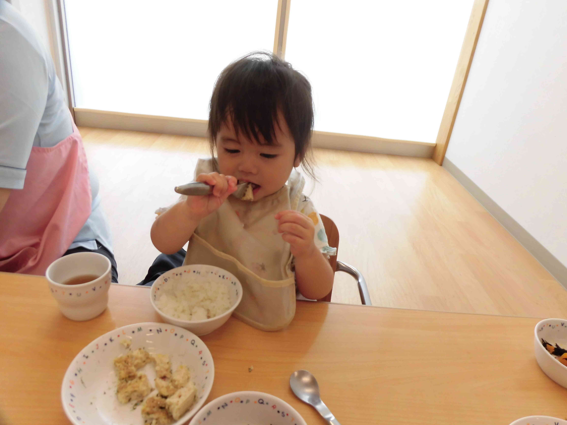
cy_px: 212
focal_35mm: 24
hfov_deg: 71.6
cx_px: 284
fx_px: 393
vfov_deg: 56.8
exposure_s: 1/100
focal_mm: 4.3
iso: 100
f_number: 3.1
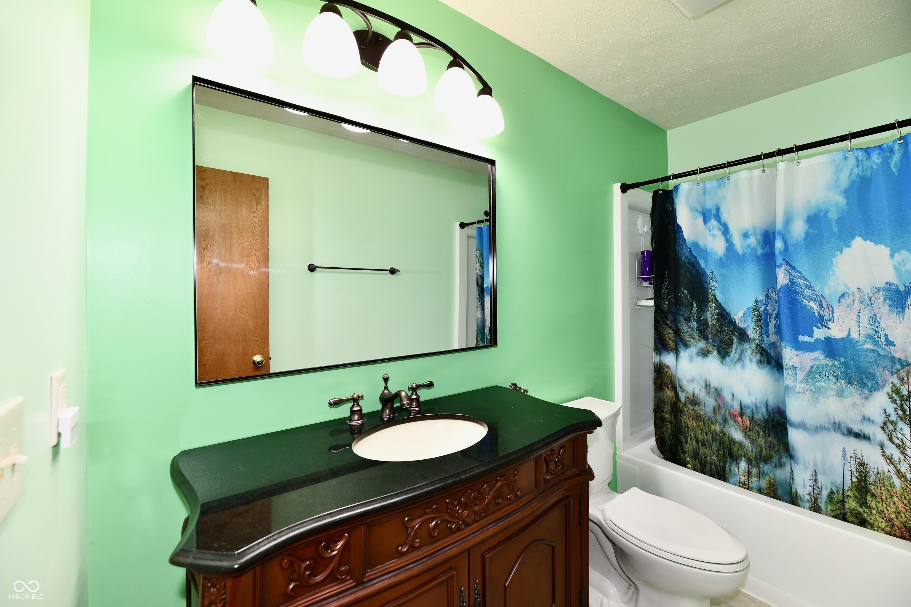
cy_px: 304
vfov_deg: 81.2
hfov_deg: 104.3
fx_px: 354
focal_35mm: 14
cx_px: 456
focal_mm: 14
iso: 640
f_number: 6.3
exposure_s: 1/60
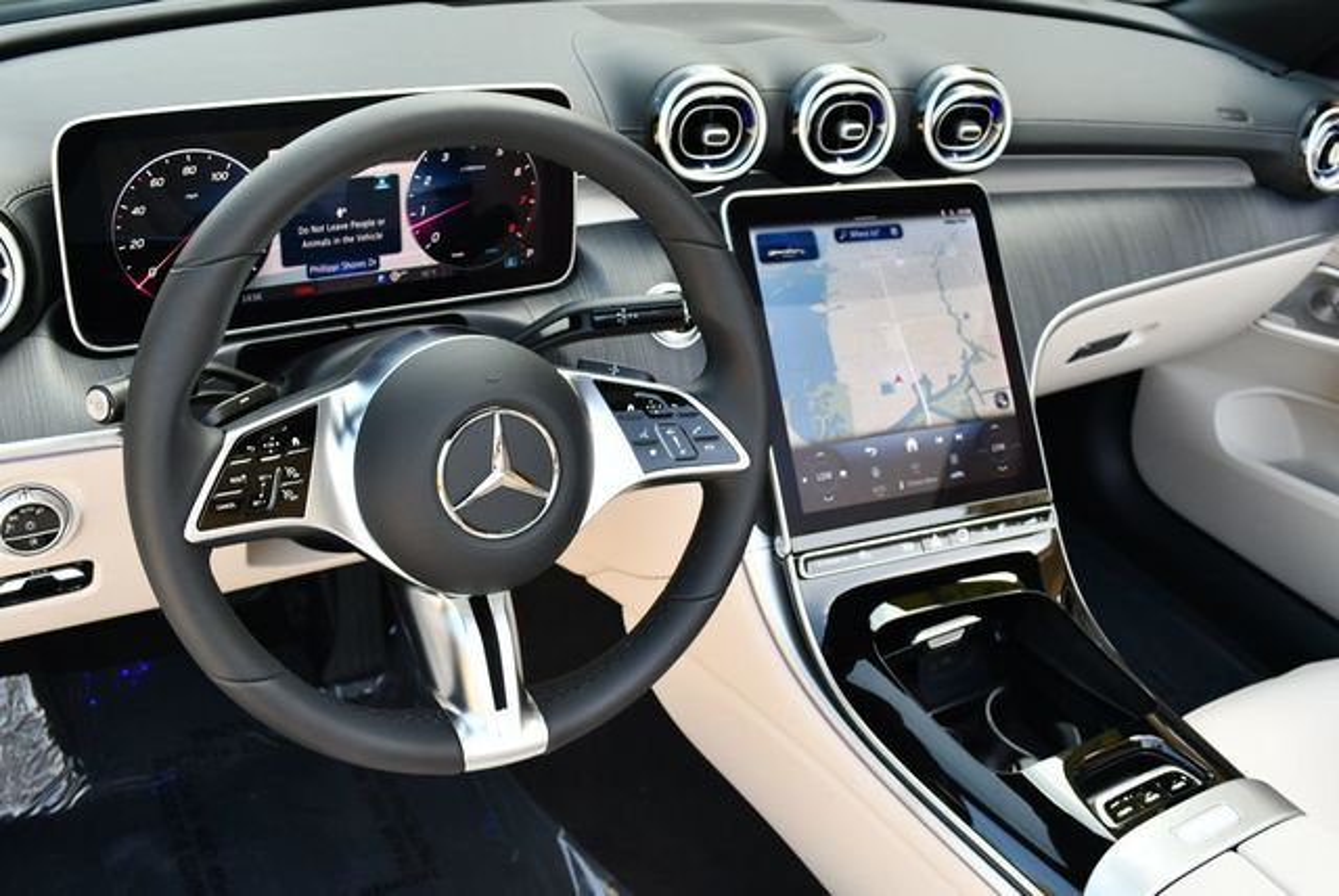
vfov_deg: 36.9
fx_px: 1340
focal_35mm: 36
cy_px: 448
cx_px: 670
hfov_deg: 53.1
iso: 400
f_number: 4
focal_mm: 18
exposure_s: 1/250
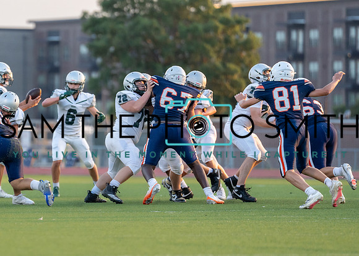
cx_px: 45
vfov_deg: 3.7
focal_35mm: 387
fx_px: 3945
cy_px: 127
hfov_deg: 5.2
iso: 800
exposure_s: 1/1250
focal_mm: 200
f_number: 2.8
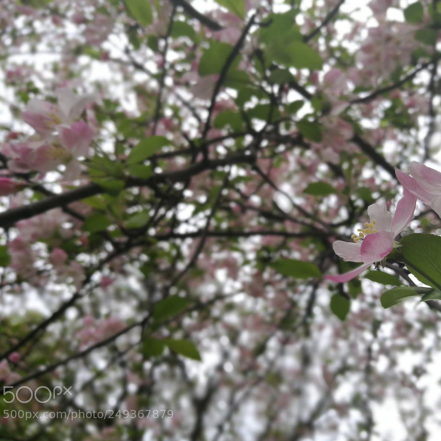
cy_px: 221
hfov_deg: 50.6
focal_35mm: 32
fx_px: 461
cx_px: 276
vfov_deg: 51.1
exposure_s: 1/181
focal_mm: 4.5
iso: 50
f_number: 4
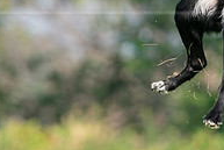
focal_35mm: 1048
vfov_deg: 1.3
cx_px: 39
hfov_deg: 2.0
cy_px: -4
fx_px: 6526
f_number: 6.3
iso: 2000
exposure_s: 1/4000
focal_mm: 341
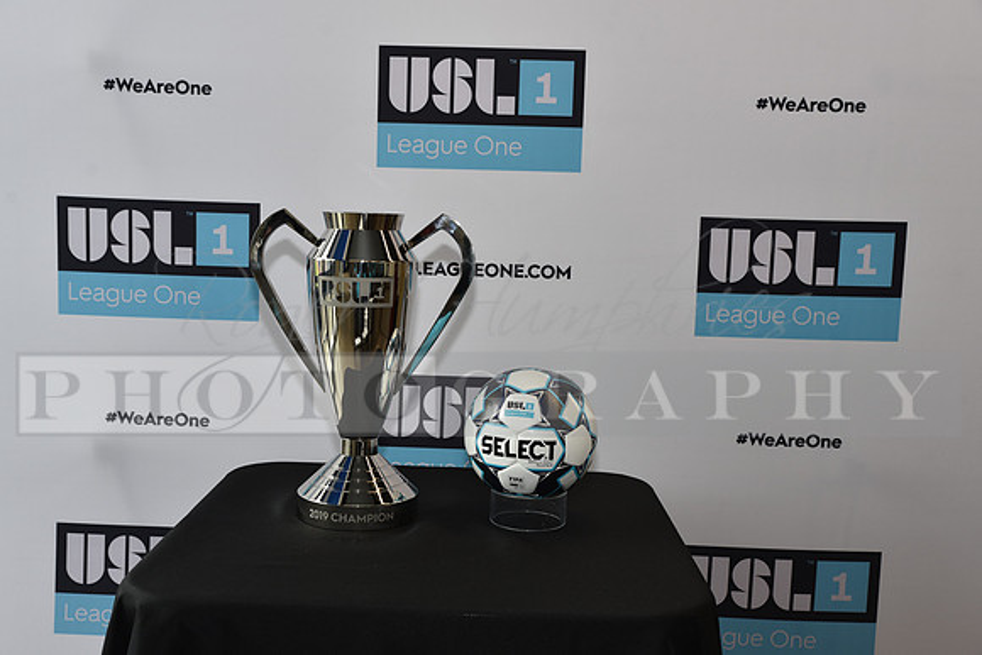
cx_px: 491
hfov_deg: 46.4
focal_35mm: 42
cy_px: 328
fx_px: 1146
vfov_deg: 31.9
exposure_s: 1/60
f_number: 5.6
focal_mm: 42
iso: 400
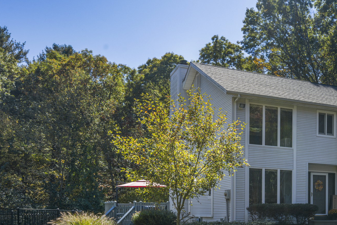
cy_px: 214
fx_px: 431
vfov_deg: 27.9
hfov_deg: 40.1
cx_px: 292
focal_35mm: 46
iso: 400
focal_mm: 24
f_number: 9
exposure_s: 1/125
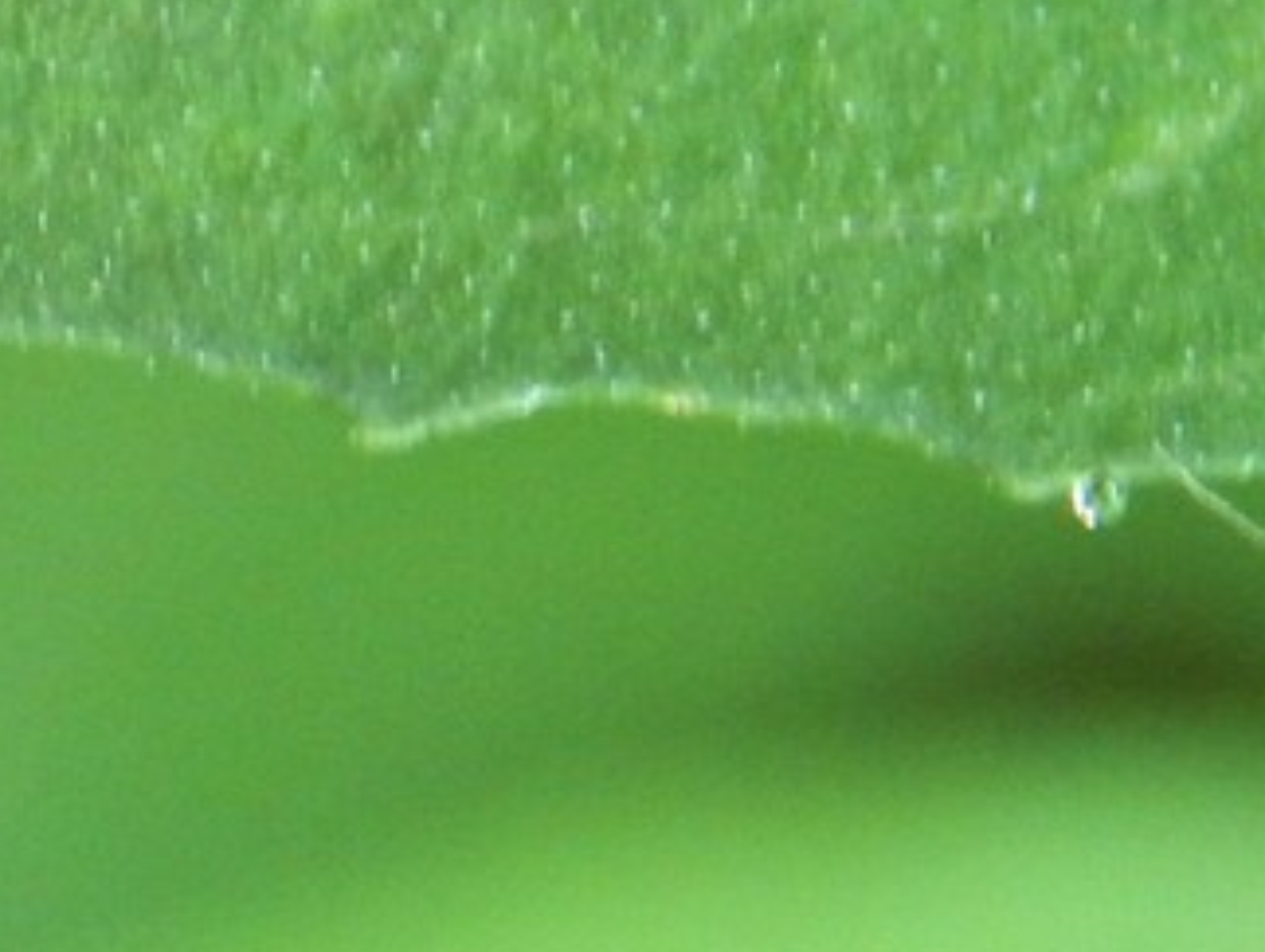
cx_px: -163
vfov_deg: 3.5
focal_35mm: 422
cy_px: -149
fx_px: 15439
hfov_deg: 4.7
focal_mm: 28.7
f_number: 5.1
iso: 360
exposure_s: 1/30
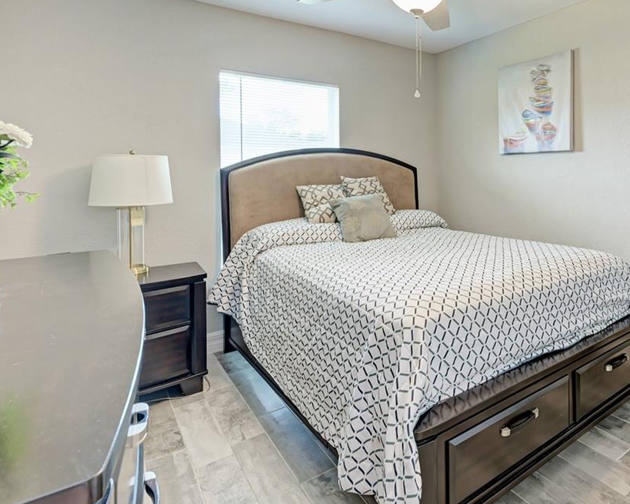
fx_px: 410
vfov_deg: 61.6
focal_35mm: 22
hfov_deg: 71.3
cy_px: 169
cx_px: 452
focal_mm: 12
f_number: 9
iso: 200
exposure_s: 1.3
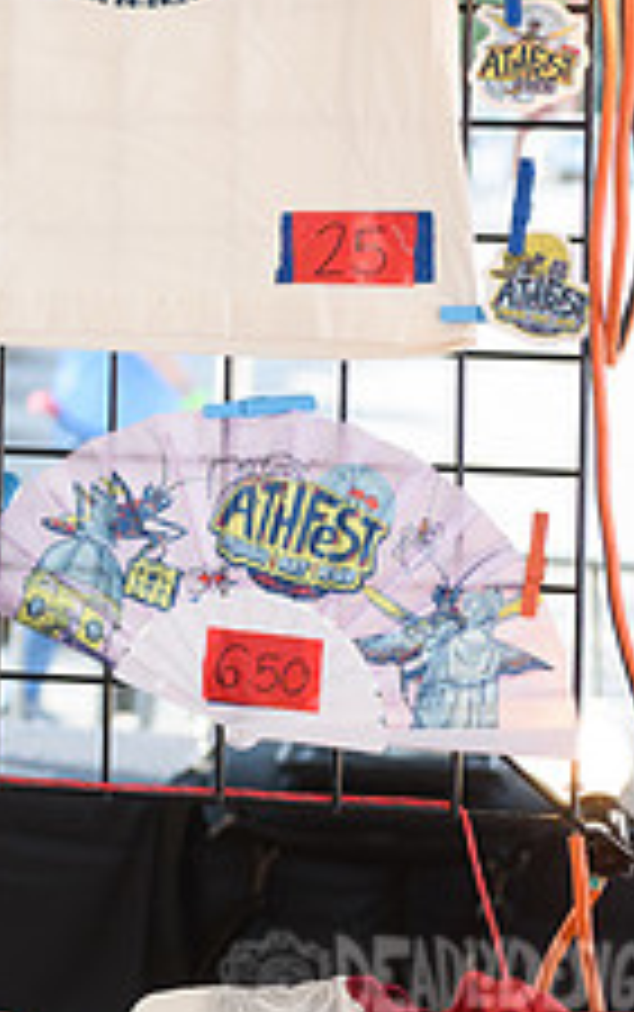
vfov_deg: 14.2
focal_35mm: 147
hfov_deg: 8.5
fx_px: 4056
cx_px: -558
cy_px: 223
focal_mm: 56
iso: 250
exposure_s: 1/200
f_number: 5
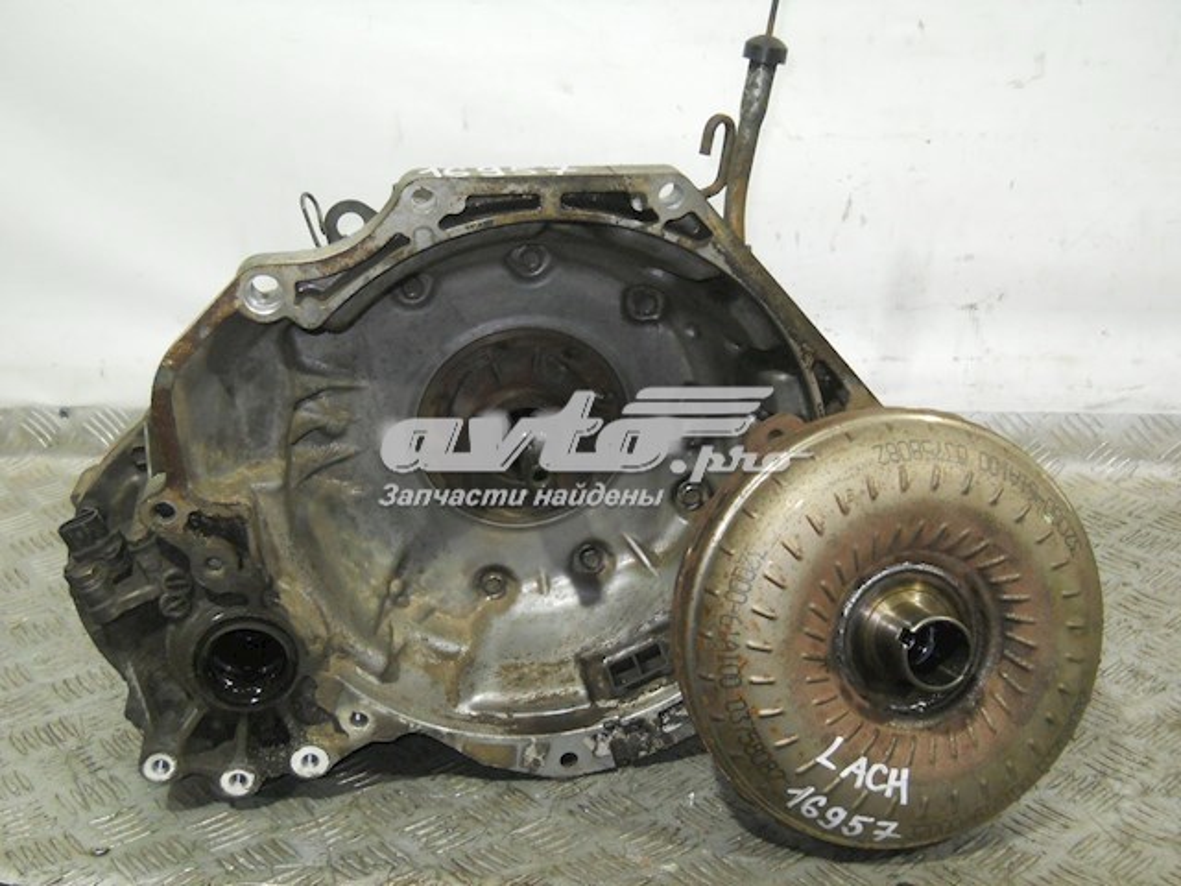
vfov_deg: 35.1
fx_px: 1399
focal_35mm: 41
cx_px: 590
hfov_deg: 45.8
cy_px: 443
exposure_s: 1/30
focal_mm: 6.72
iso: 320
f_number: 3.1
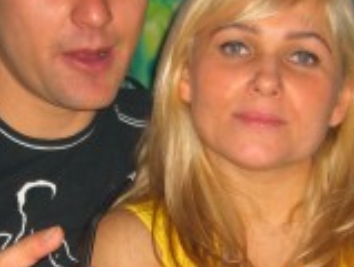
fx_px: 1466
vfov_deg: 10.4
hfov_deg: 13.8
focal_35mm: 143
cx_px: 127
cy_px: 225
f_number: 2.8
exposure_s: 1/60
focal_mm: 7.9
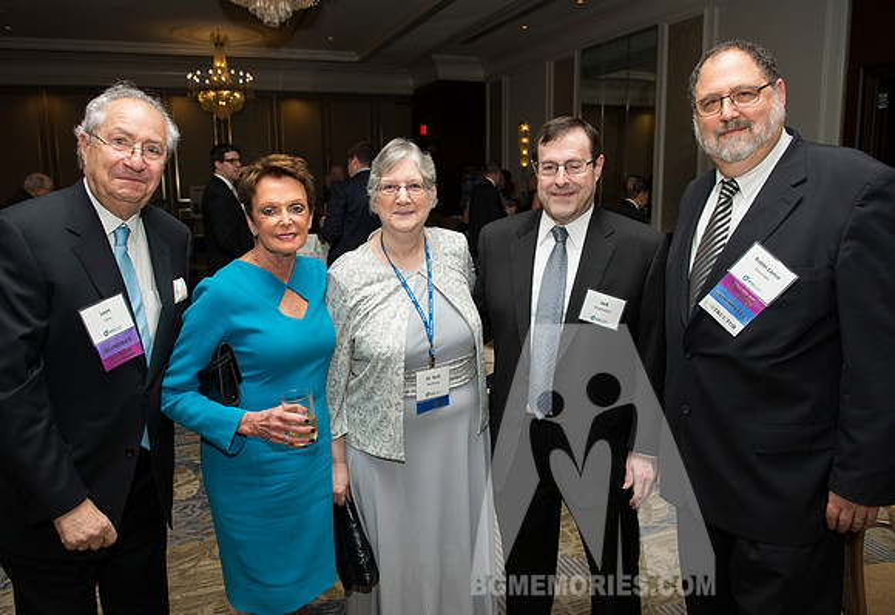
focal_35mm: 25
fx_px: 632
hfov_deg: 70.6
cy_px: 299
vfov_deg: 51.9
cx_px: 451
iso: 1000
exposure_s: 1/200
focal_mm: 24
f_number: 4.5
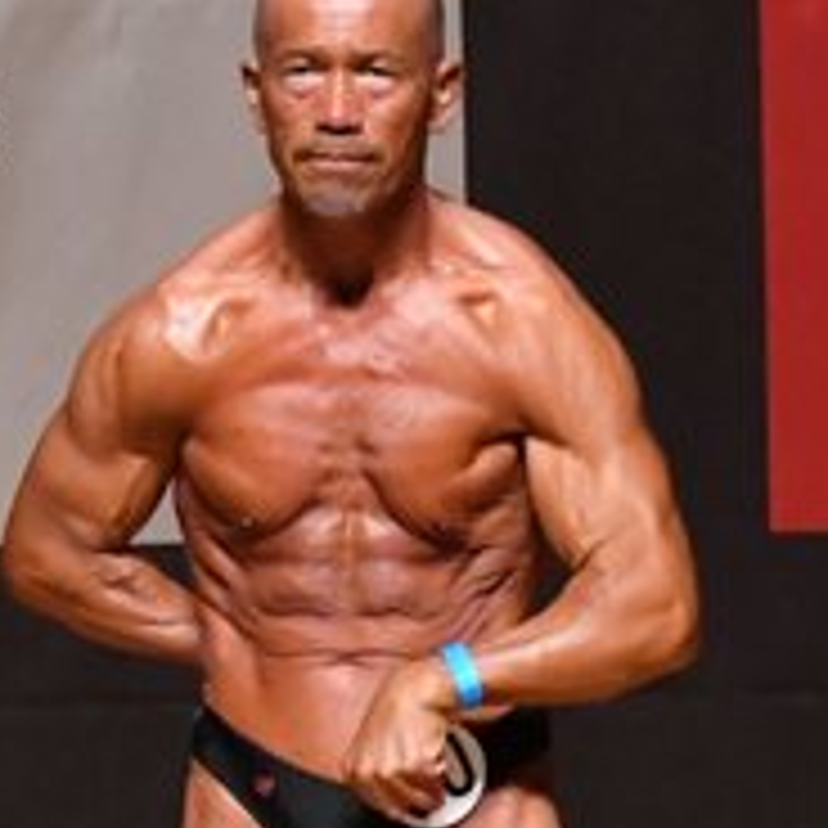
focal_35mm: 913
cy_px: 940
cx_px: 101
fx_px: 24708
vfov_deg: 1.9
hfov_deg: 1.9
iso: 10000
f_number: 5.6
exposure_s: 1/400
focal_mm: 170
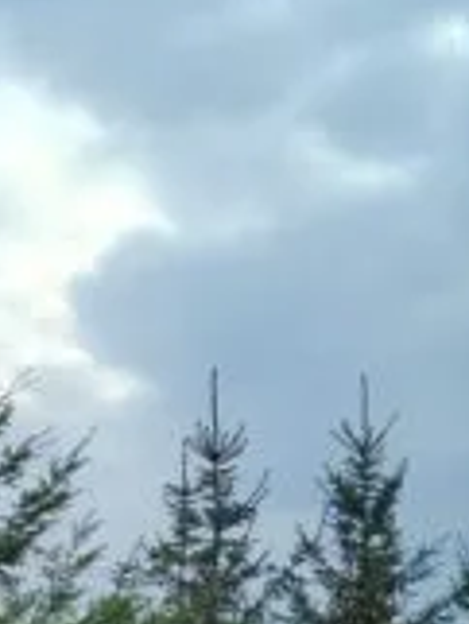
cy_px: 829
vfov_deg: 17.2
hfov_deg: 12.8
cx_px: -333
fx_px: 1930
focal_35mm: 107
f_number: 1.8
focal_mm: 5.59
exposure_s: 1/452
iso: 50
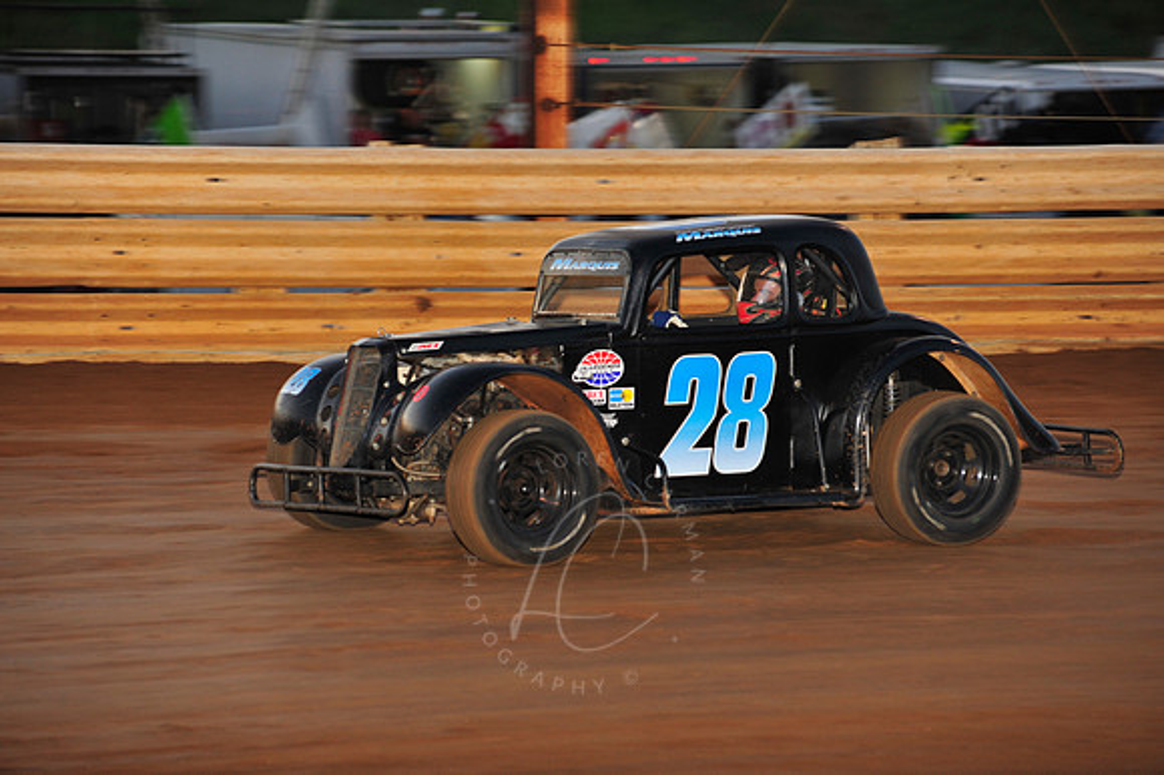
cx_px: 582
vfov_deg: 6.9
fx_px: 6463
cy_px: 388
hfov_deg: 10.3
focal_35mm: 200
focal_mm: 200
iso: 800
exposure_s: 1/320
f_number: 6.3
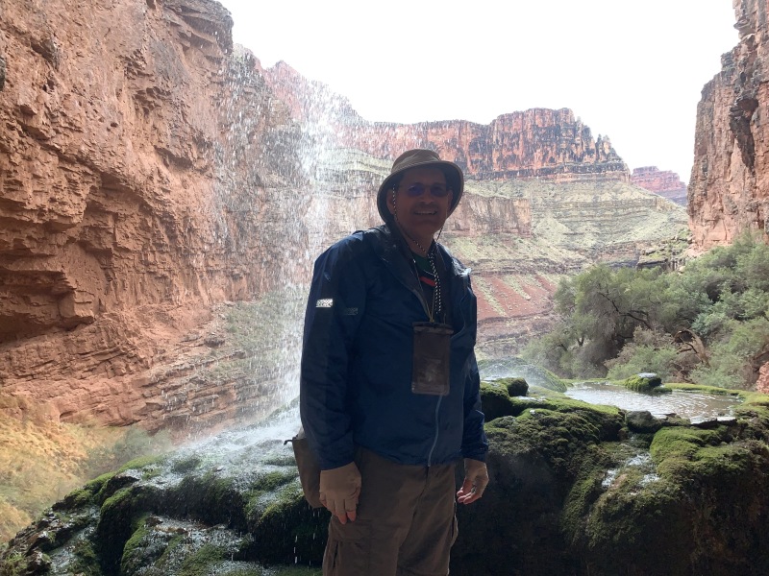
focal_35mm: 26
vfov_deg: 53.1
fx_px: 578
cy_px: 288
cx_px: 384
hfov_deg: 67.3
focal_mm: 4.25
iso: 64
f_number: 1.8
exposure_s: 1/272
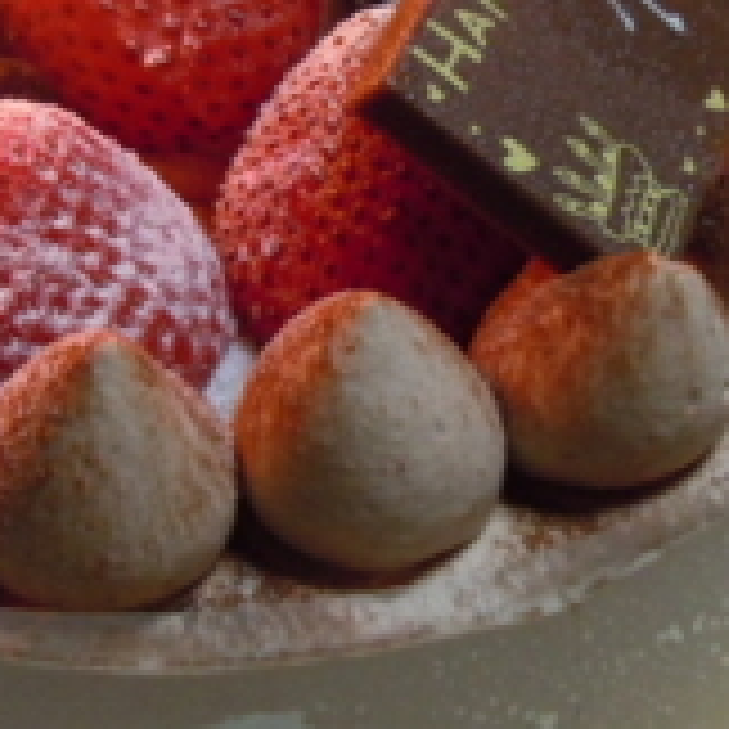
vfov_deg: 17.7
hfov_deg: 17.7
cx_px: 230
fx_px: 2335
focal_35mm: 98
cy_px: 225
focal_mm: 5.4
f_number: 3.5
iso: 320
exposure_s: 1/60
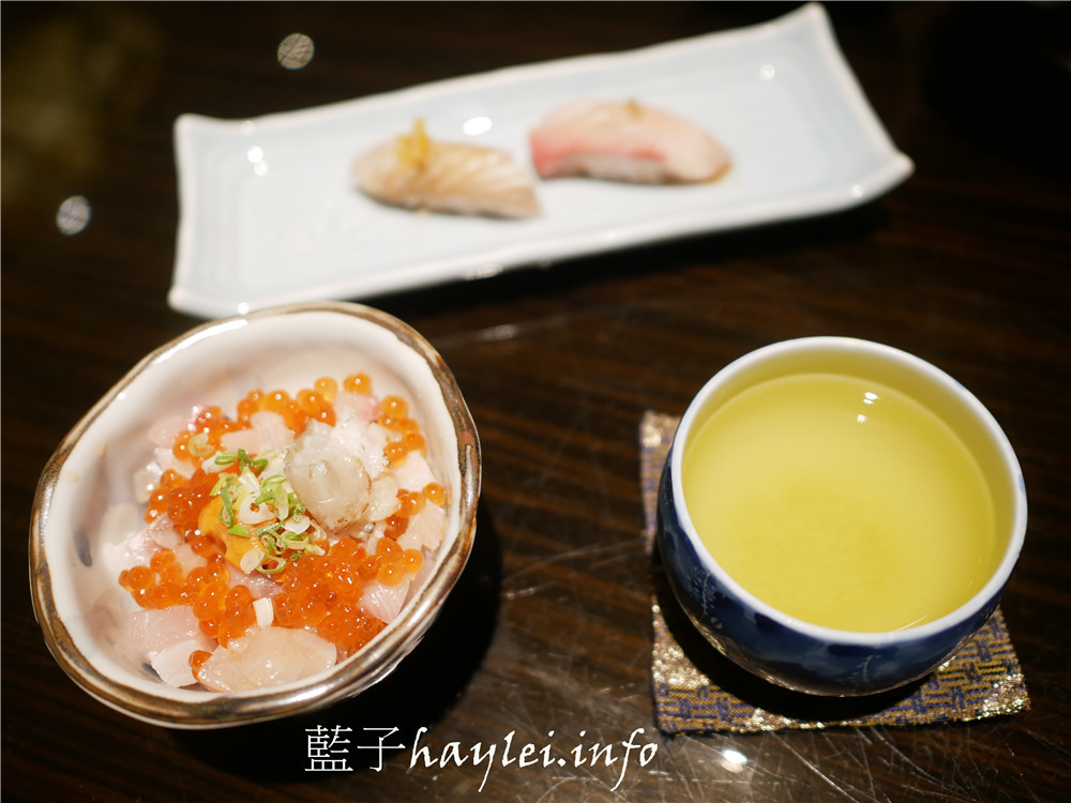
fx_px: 928
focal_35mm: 30
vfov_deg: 46.8
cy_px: 402
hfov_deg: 60.0
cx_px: 536
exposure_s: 1/60
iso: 400
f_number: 1.7
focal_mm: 15
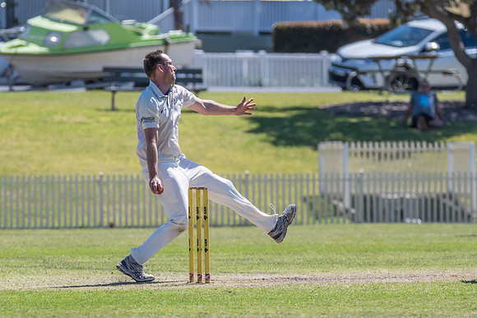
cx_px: 201
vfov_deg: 2.3
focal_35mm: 609
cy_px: 160
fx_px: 8065
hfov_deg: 3.4
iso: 500
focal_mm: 350
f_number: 7.1
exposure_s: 1/3200
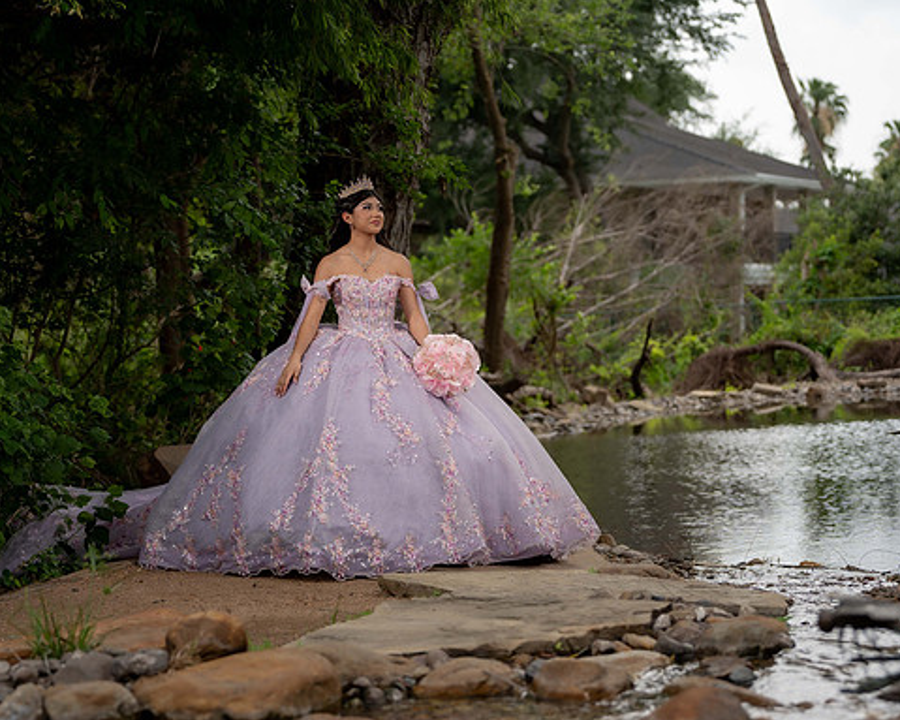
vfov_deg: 18.7
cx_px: 475
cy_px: 362
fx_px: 2184
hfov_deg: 23.3
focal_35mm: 82
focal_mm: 68
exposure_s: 1/1000
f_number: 2.5
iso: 80
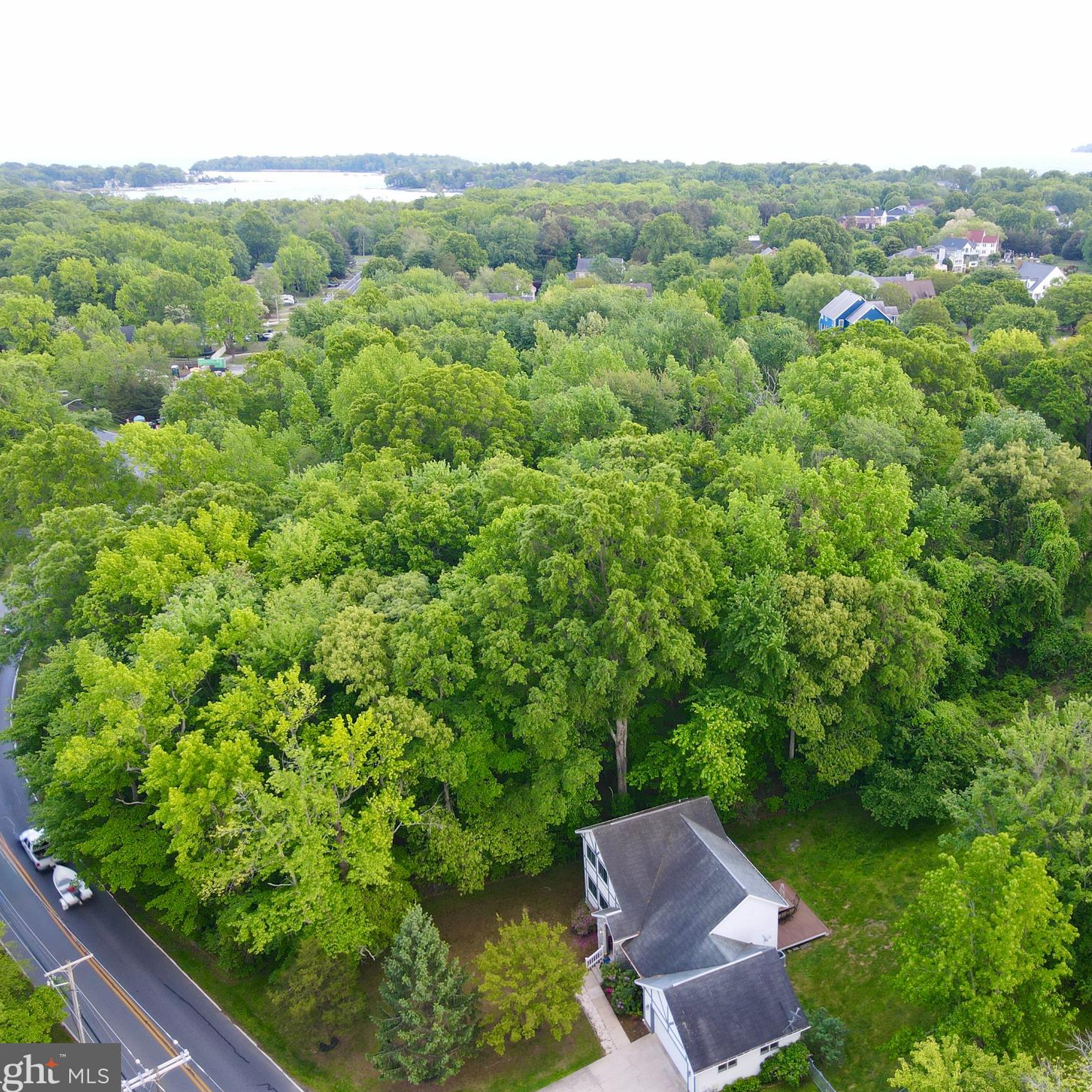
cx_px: 685
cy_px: 543
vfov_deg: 55.6
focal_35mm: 29
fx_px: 1035
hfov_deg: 55.0
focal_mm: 4.5
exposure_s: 1/30
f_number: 2.8
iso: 100
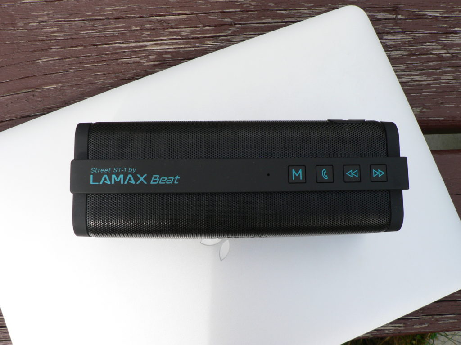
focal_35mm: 36
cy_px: 172
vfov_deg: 39.7
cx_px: 230
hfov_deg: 51.4
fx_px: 479
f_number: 4
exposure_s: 1/320
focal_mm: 6
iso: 80
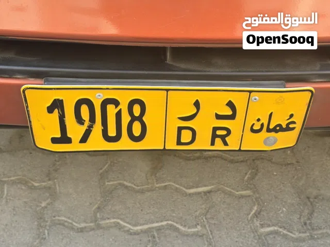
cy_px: 124
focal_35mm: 23
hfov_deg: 73.9
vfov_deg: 58.9
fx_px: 219
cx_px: 165
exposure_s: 1/182
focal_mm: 6.3
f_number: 1.7
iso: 32
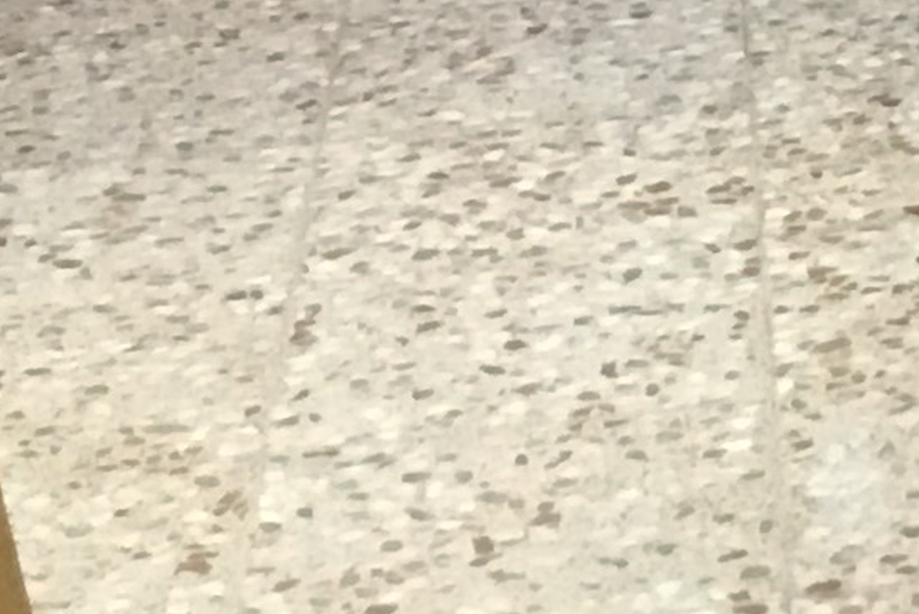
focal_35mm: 193
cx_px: 1830
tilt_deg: -2.2
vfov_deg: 6.4
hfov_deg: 9.9
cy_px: -1316
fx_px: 4929
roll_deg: +1.9
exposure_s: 1/33
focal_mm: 3.3
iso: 200
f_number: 2.4
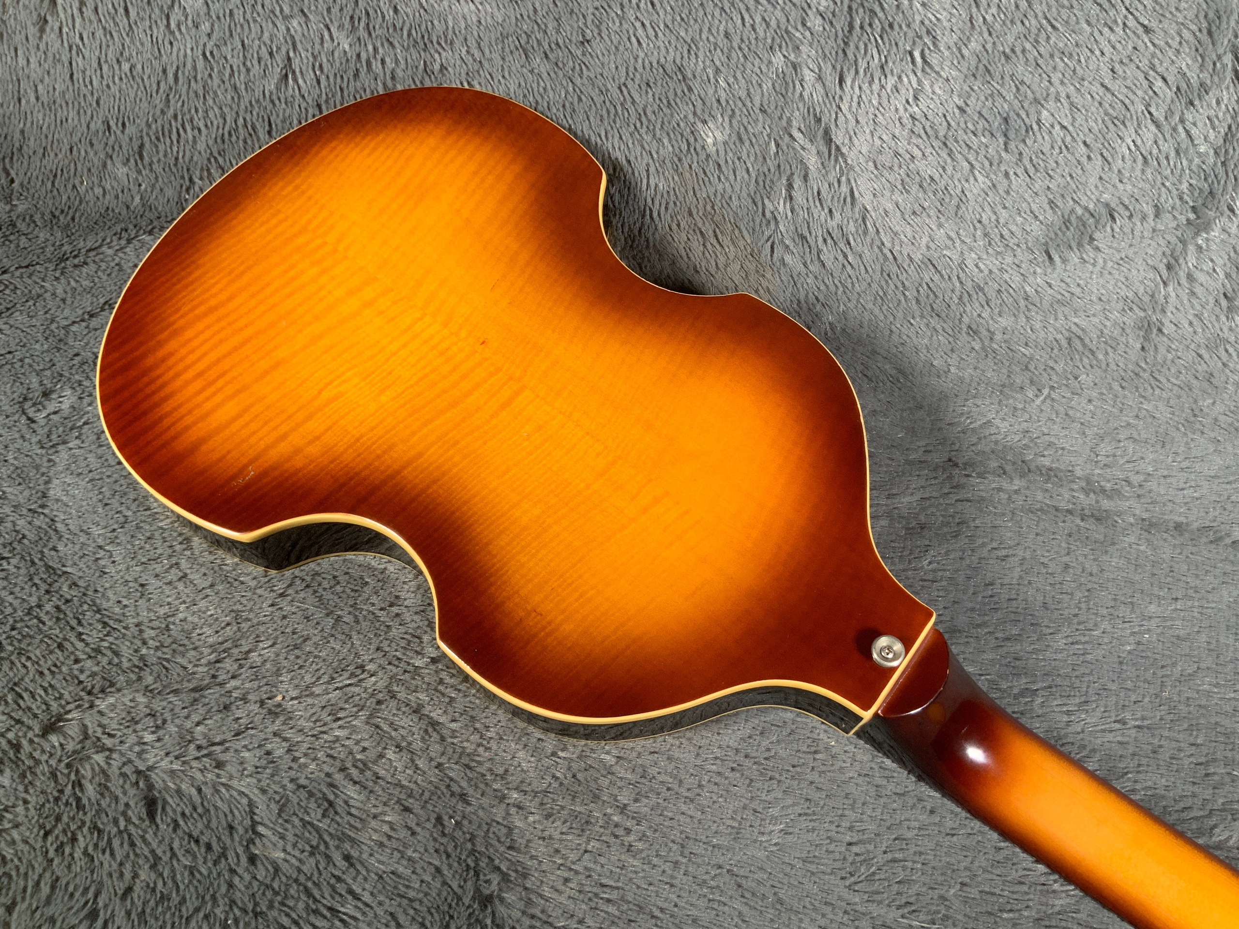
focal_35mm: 29
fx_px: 1038
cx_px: 620
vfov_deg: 48.2
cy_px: 464
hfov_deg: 61.7
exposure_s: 1/104
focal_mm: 3
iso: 50
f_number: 1.8
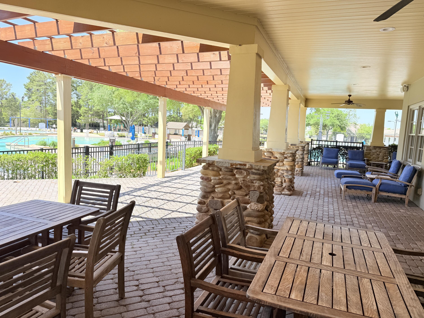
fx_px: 294
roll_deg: -2.8
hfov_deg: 71.6
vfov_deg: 56.8
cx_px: 212
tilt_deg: -6.4
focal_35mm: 24
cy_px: 159
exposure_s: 1/1585
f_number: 1.78
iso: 80
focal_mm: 6.76
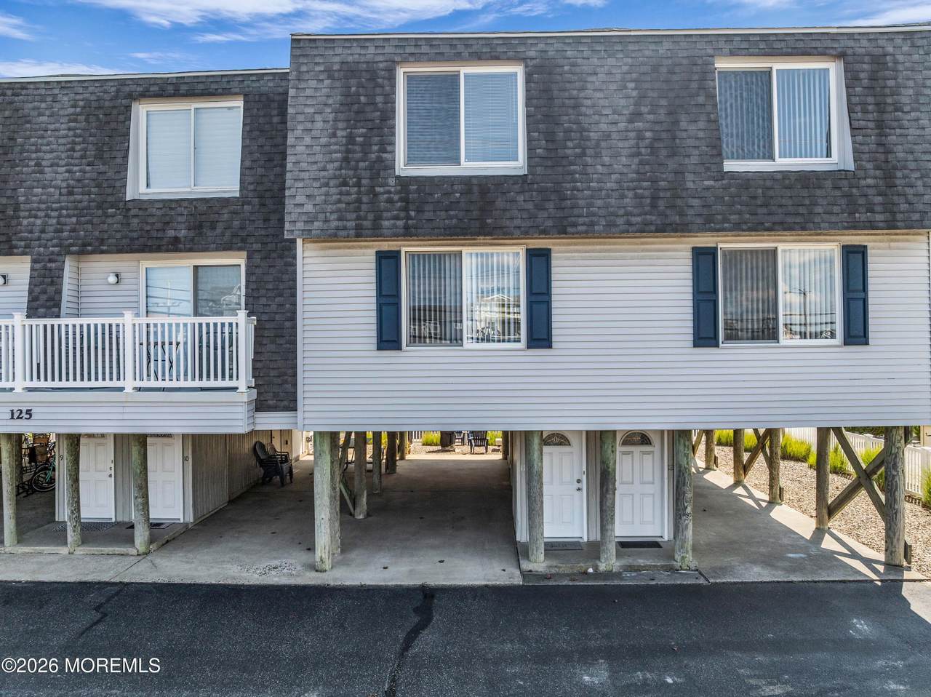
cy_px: 348
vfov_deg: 56.8
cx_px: 466
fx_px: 645
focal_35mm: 24
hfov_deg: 71.6
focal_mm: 12.29
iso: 260
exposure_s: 1/1600
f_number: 2.8
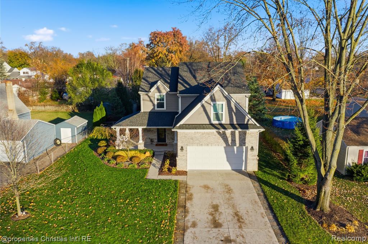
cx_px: 184
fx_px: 286
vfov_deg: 46.3
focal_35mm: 28
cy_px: 122
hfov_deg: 65.5
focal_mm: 10.3
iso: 200
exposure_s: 1/640
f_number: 7.1
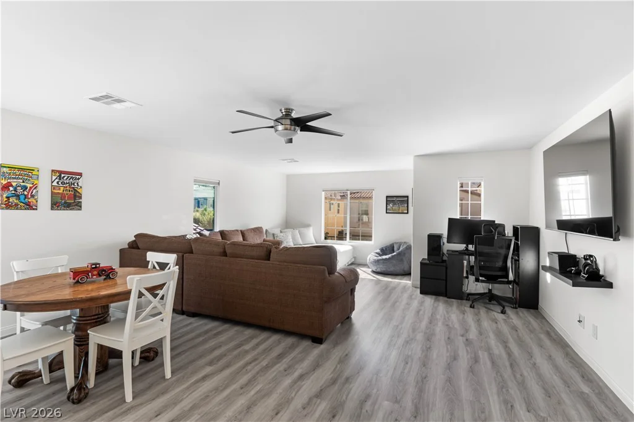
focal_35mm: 17
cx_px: 317
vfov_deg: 70.4
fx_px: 299
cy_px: 211
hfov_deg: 93.3
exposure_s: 1/13
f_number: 8
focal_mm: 17
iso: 400
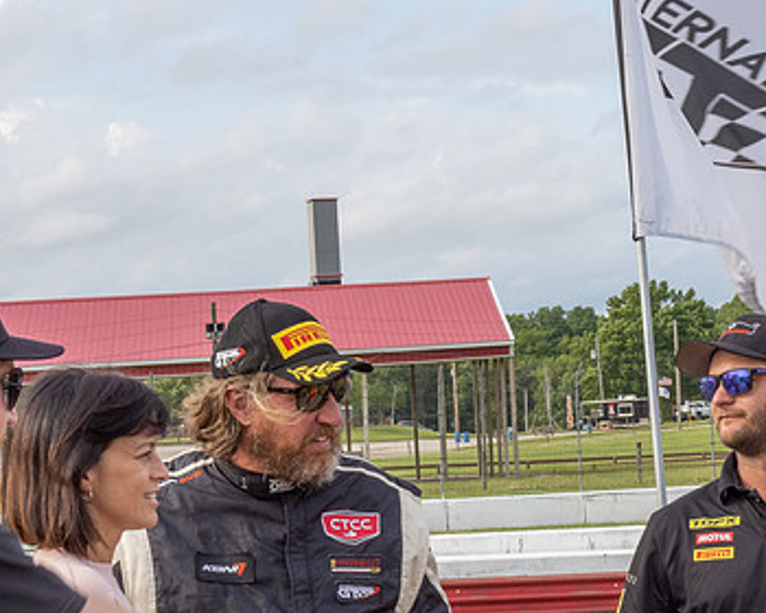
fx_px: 2494
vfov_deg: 14.0
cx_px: 481
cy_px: 402
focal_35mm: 110
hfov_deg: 17.4
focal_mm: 34
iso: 200
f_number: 16
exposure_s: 1/60
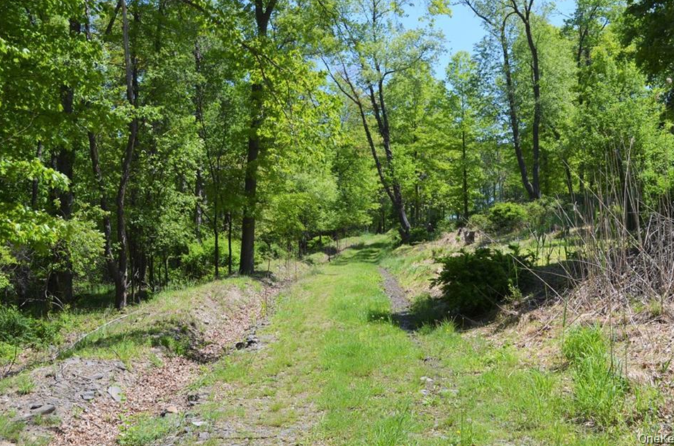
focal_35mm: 42
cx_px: 347
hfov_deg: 46.5
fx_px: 784
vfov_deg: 31.7
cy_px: 207
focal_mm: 26
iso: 125
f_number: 8
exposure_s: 1/250
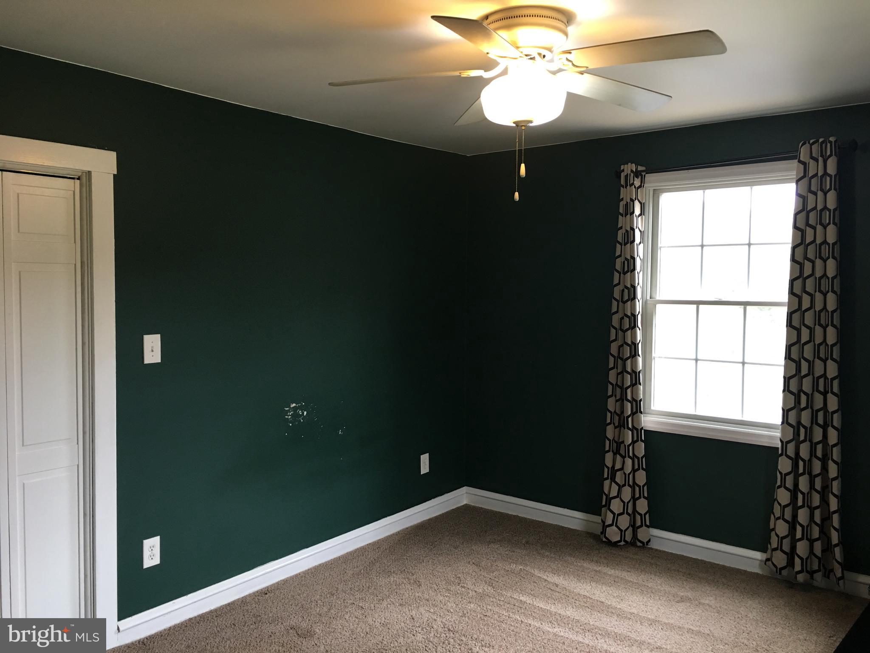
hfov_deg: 61.7
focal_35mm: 29
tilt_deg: -1.1
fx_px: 729
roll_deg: -0.8
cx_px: 435
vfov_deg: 48.2
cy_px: 326
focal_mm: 4.15
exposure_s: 1/15
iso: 40
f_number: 2.2
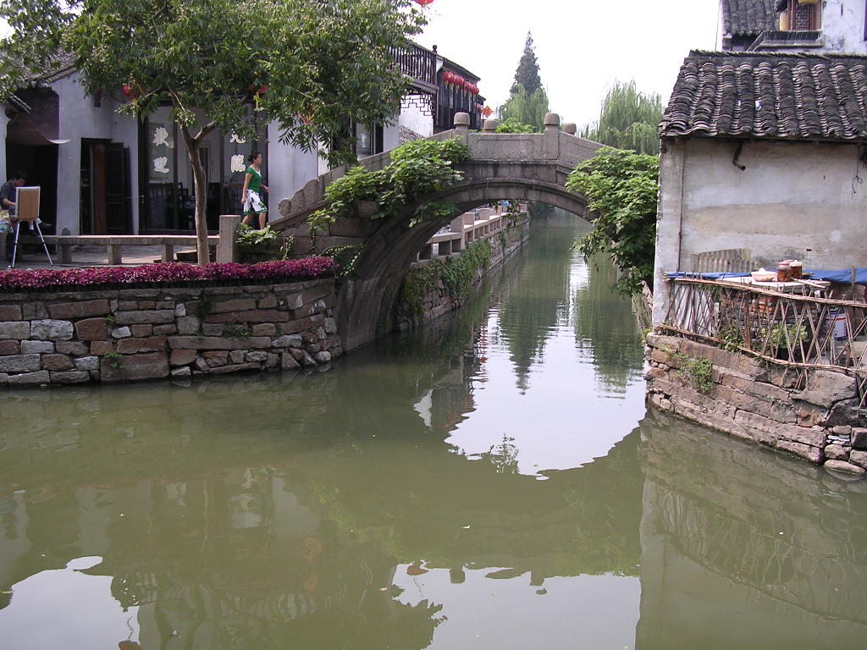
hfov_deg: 49.0
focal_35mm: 38
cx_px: 434
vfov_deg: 37.7
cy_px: 325
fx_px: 952
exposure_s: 1/417
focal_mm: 5.8
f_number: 2.8
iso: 100
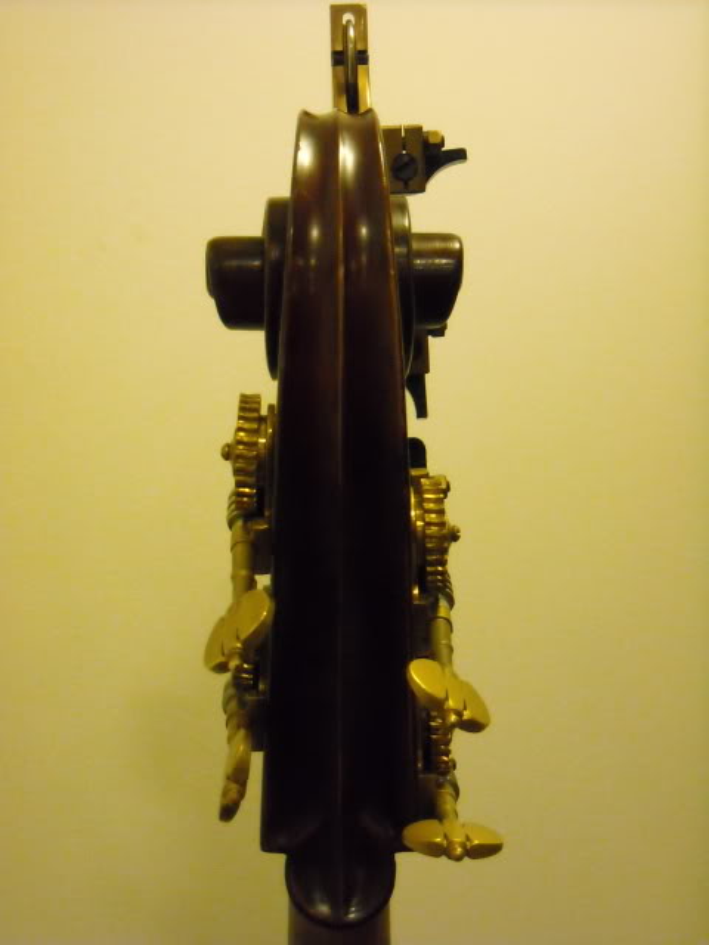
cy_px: 472
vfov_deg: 25.7
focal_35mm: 76
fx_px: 2075
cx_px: 354
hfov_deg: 19.4
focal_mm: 12.3
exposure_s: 1/148
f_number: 3.9
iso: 800
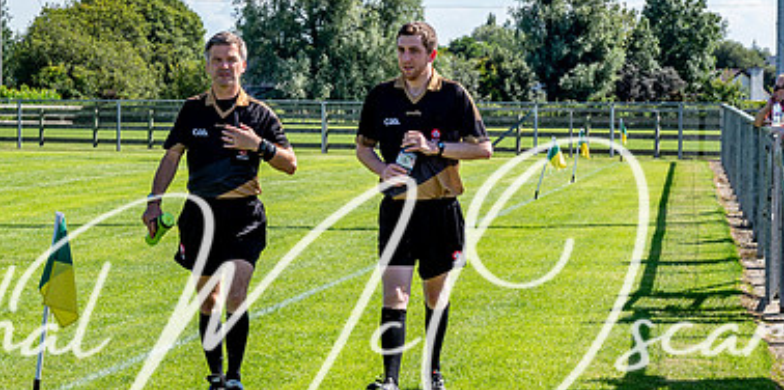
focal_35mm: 131
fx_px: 2651
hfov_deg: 16.7
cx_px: 144
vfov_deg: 8.4
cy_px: 209
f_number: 8
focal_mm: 70
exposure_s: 1/200
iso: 720
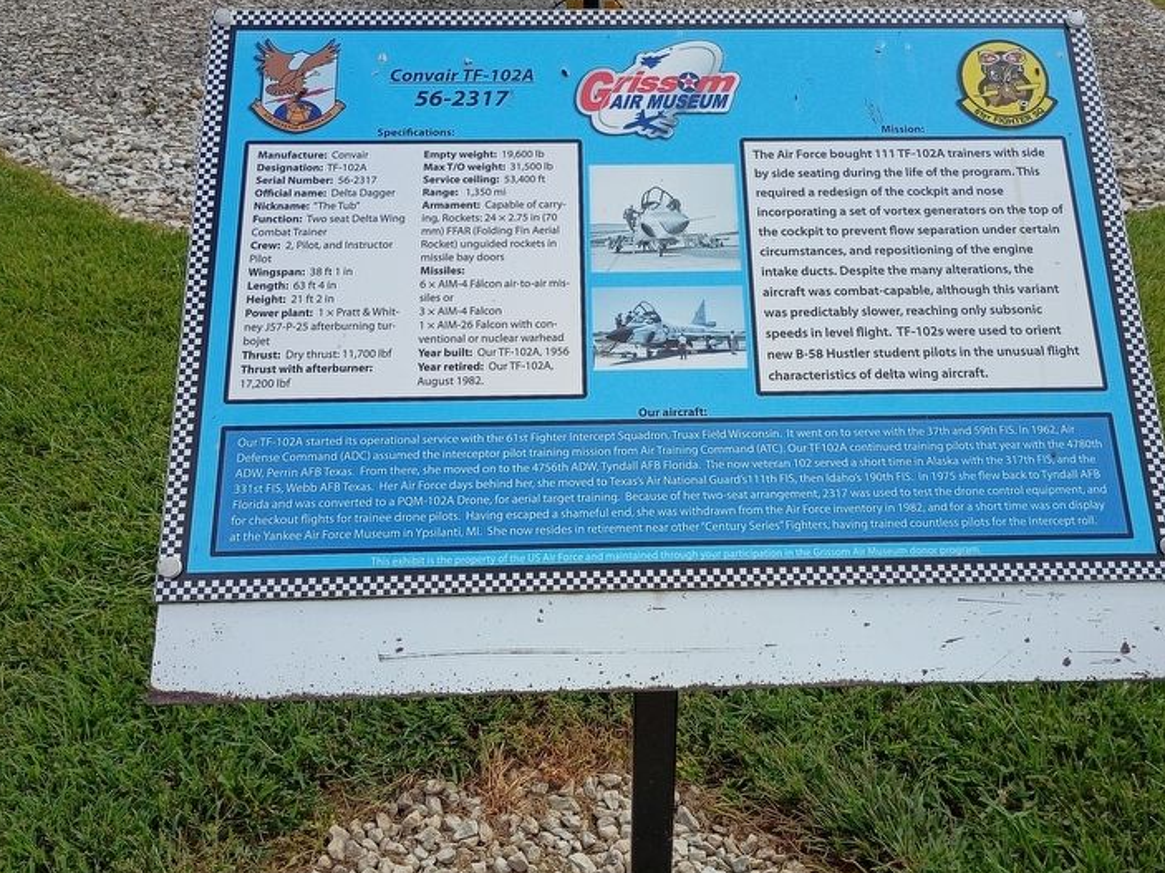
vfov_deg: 42.9
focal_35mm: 33
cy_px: 409
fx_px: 1110
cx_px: 636
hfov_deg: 55.3
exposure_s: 1/1225
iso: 105
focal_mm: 4.27
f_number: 1.8
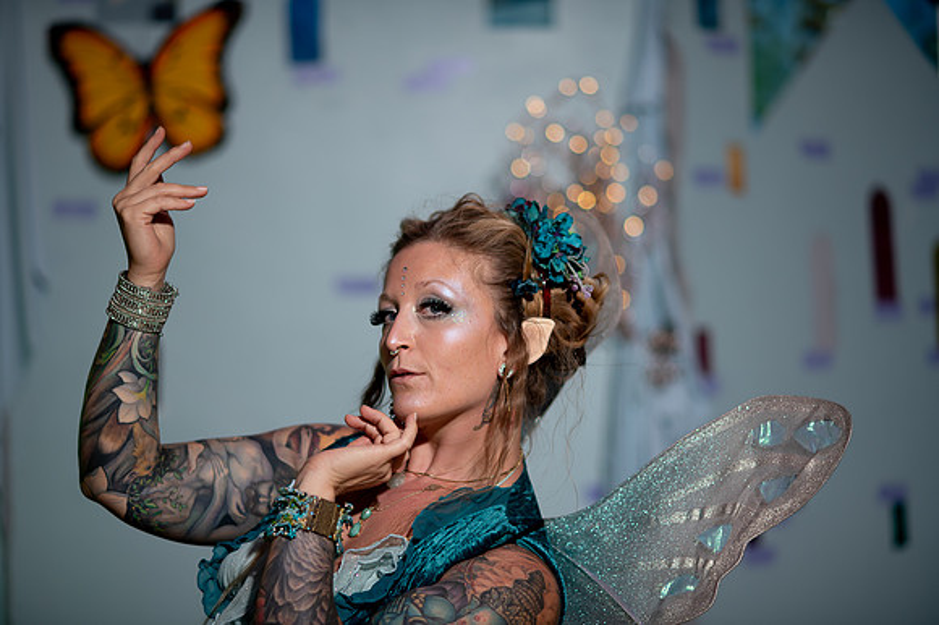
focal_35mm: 105
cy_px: 312
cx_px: 470
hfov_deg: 19.5
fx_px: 2737
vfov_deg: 13.0
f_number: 2
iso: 200
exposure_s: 1/200
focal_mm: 105
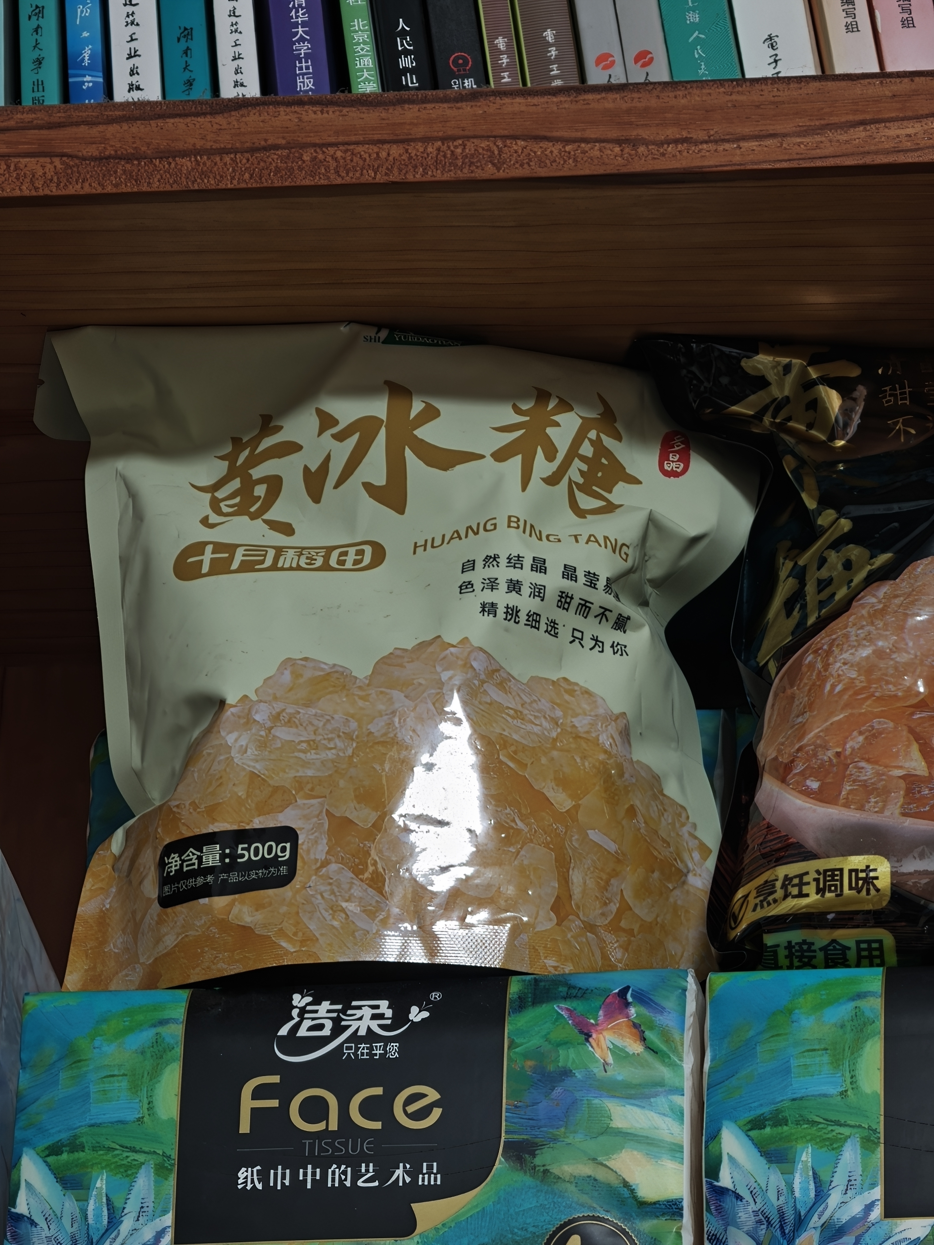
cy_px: 622
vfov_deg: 8.8
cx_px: 467
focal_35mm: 224
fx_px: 8059
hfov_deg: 6.6
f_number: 3.1
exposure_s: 1/33
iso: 640
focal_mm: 24.85
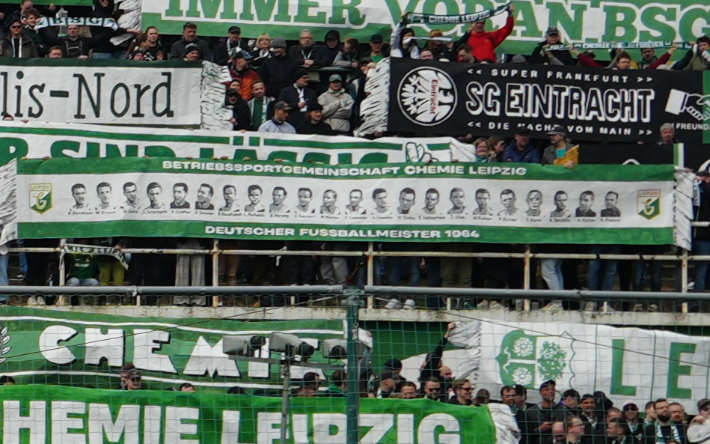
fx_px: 5747
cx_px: -728
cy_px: 358
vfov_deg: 4.4
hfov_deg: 6.8
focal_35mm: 297
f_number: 5
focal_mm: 40
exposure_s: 1/400
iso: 100
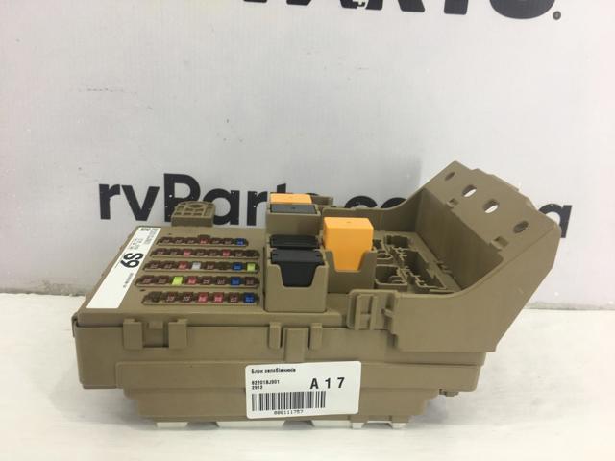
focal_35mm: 29
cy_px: 230
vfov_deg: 48.2
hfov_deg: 61.7
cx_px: 308
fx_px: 515
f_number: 2.2
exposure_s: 1/50
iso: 25
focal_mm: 4.15
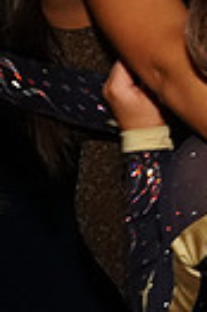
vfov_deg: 16.0
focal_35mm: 120
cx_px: 647
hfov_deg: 9.0
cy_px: -118
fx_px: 1038
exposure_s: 1/250
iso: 2500
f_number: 5.6
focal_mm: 18
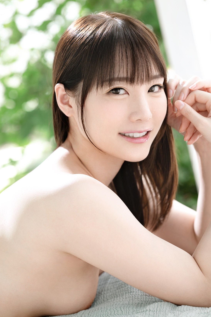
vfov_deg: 23.6
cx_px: 106
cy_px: 159
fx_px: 756
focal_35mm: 86
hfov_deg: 15.9
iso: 400
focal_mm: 85
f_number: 4
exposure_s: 1/125
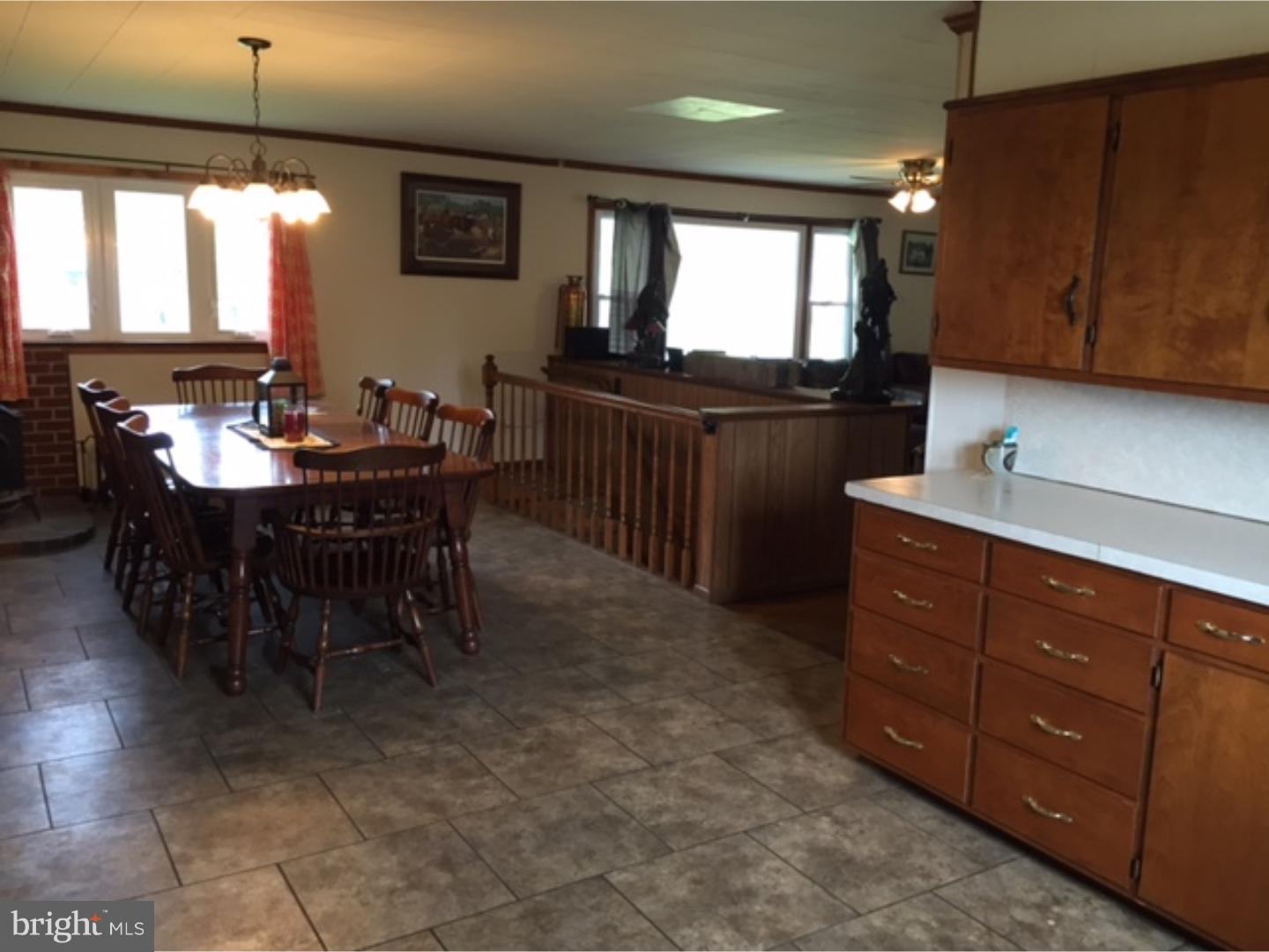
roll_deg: -2.4
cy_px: 476
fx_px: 1063
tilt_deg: -10.7
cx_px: 634
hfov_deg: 61.7
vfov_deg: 48.2
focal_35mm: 29
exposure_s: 1/30
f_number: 2.2
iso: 64
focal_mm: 4.15
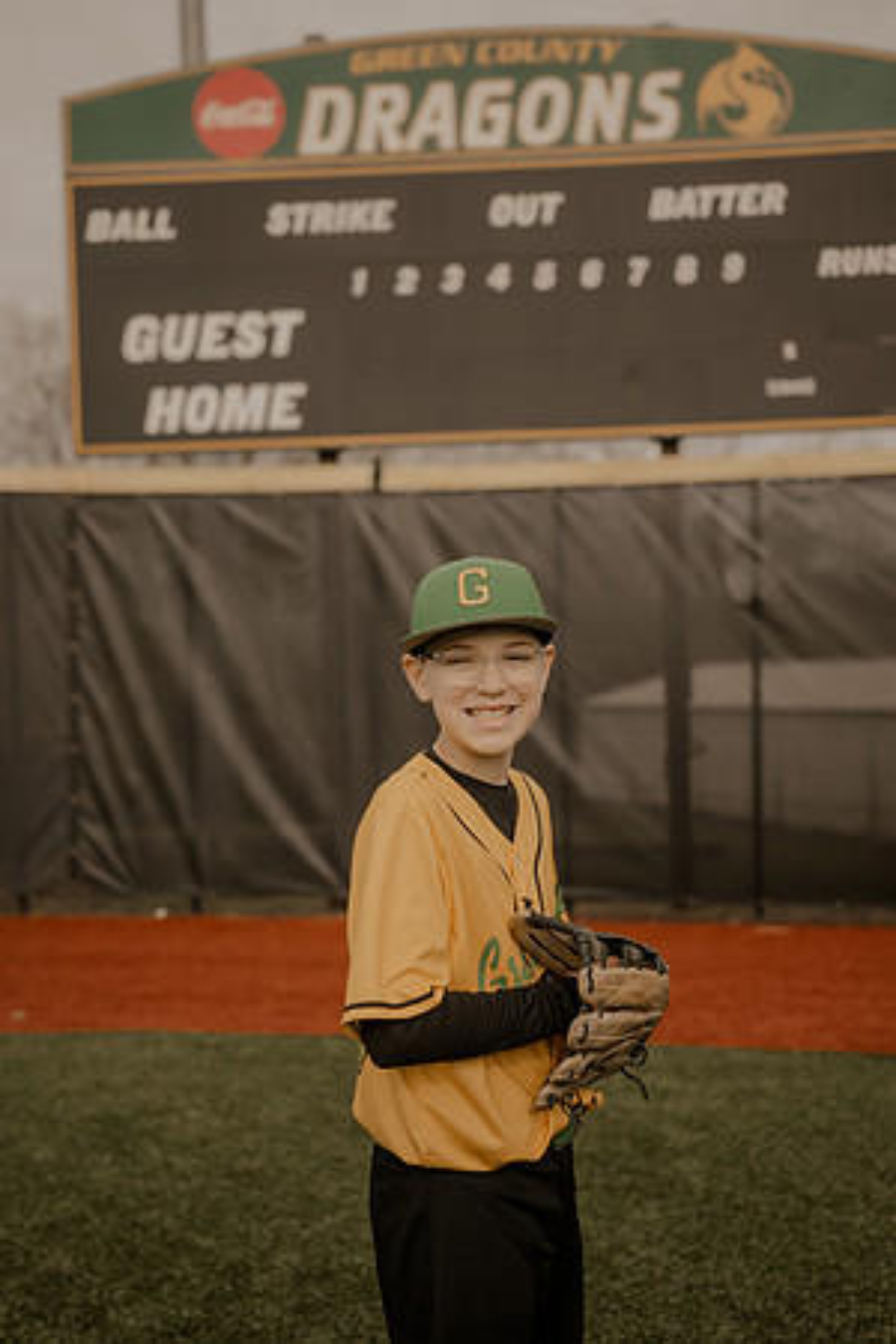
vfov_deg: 38.2
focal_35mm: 52
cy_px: 672
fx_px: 1941
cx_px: 448
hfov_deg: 26.0
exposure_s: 1/2000
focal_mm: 35
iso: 100
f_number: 1.8
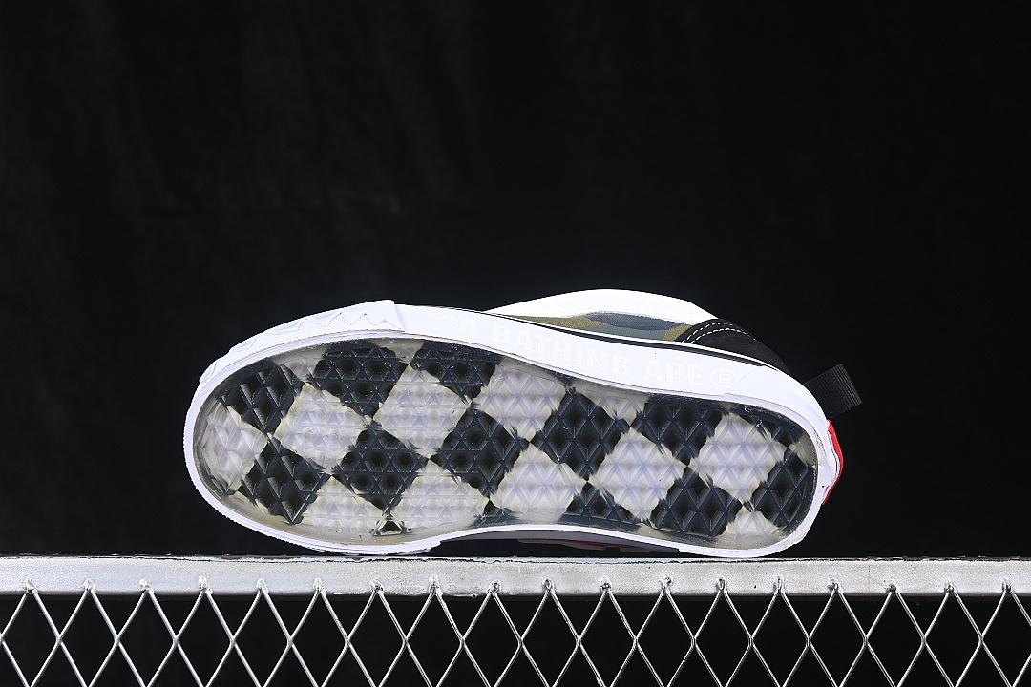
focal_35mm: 75
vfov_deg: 18.2
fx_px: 2148
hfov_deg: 27.0
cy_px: 344
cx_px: 516
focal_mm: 50
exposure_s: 1/60
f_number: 6.3
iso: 160
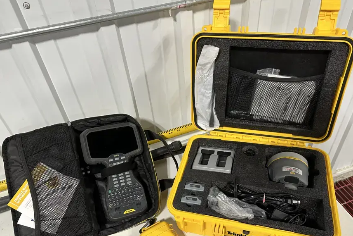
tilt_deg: -43.0
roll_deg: +5.8
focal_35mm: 28
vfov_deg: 46.2
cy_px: 141
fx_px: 275
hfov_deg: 65.4
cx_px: 184
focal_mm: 6.86
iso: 250
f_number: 1.78
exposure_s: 1/80
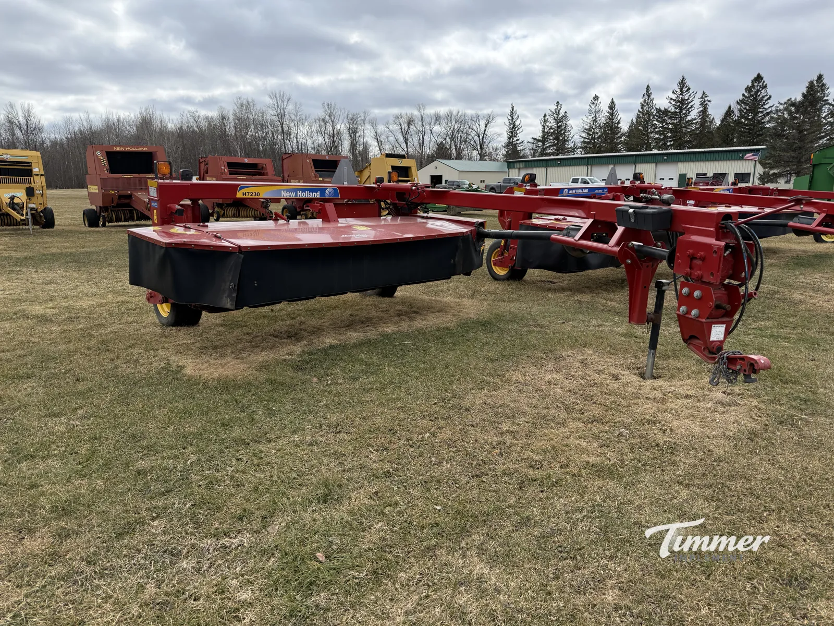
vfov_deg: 56.8
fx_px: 578
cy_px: 313
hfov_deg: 71.6
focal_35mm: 24
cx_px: 417
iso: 100
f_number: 1.78
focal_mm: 6.76
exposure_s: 1/3953
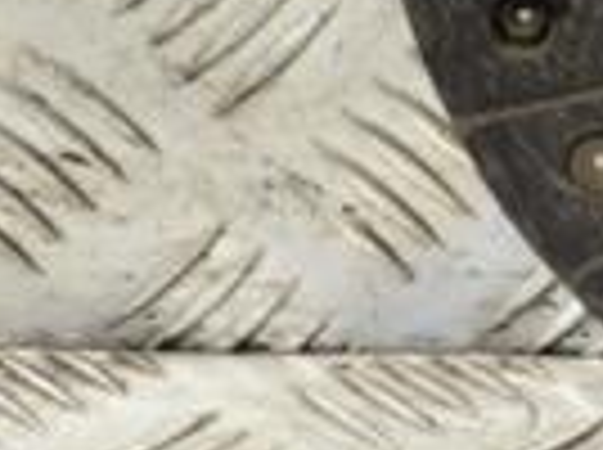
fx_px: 6193
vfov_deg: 4.1
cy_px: -248
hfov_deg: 5.5
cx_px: 1188
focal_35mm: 356
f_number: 5.6
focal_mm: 55
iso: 560
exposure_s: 1/30
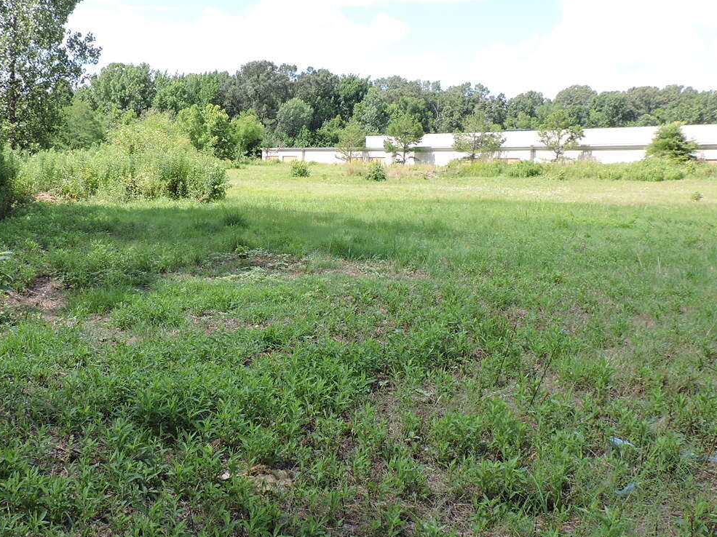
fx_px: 808
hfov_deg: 47.7
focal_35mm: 39
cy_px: 231
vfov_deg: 36.7
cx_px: 296
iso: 100
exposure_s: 1/500
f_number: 3
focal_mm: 4.3
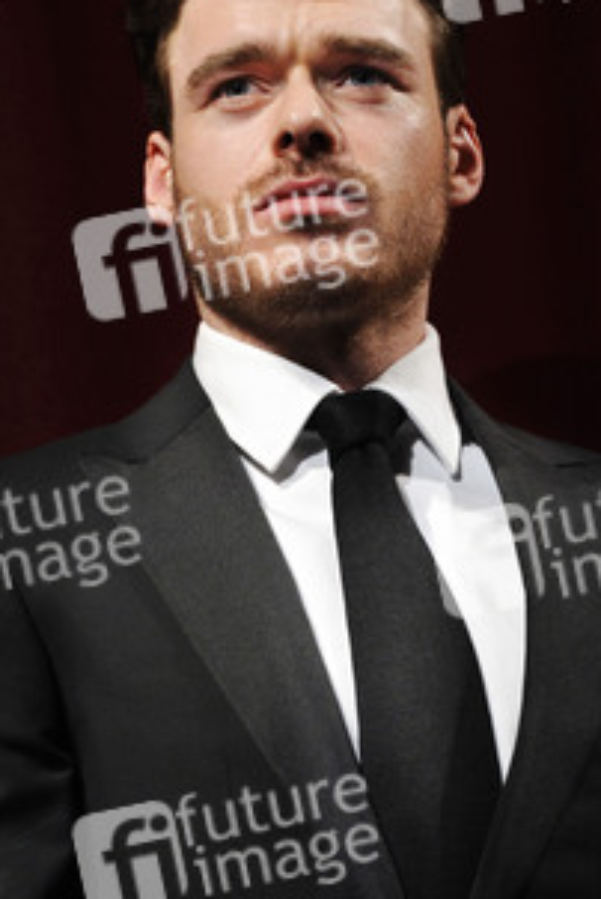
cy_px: 399
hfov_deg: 5.2
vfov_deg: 7.8
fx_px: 6620
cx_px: 314
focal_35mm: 265
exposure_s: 1/200
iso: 1000
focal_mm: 200
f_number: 4
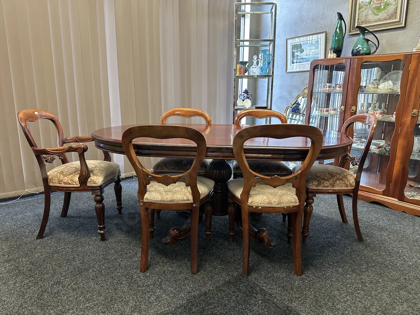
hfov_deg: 71.6
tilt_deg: -12.5
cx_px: 210
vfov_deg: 56.8
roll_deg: +0.2
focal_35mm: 24
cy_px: 158
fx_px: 291
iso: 200
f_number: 1.78
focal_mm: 6.86
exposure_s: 1/50
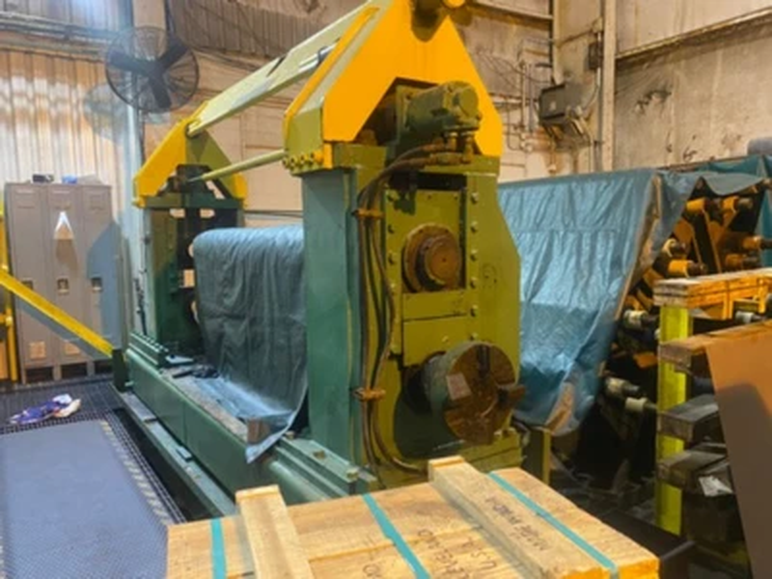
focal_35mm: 26
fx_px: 580
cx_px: 386
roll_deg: +1.2
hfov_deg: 67.3
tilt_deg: -6.8
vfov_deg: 53.1
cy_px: 290
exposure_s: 1/60
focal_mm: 4.25
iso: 400
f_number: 1.8
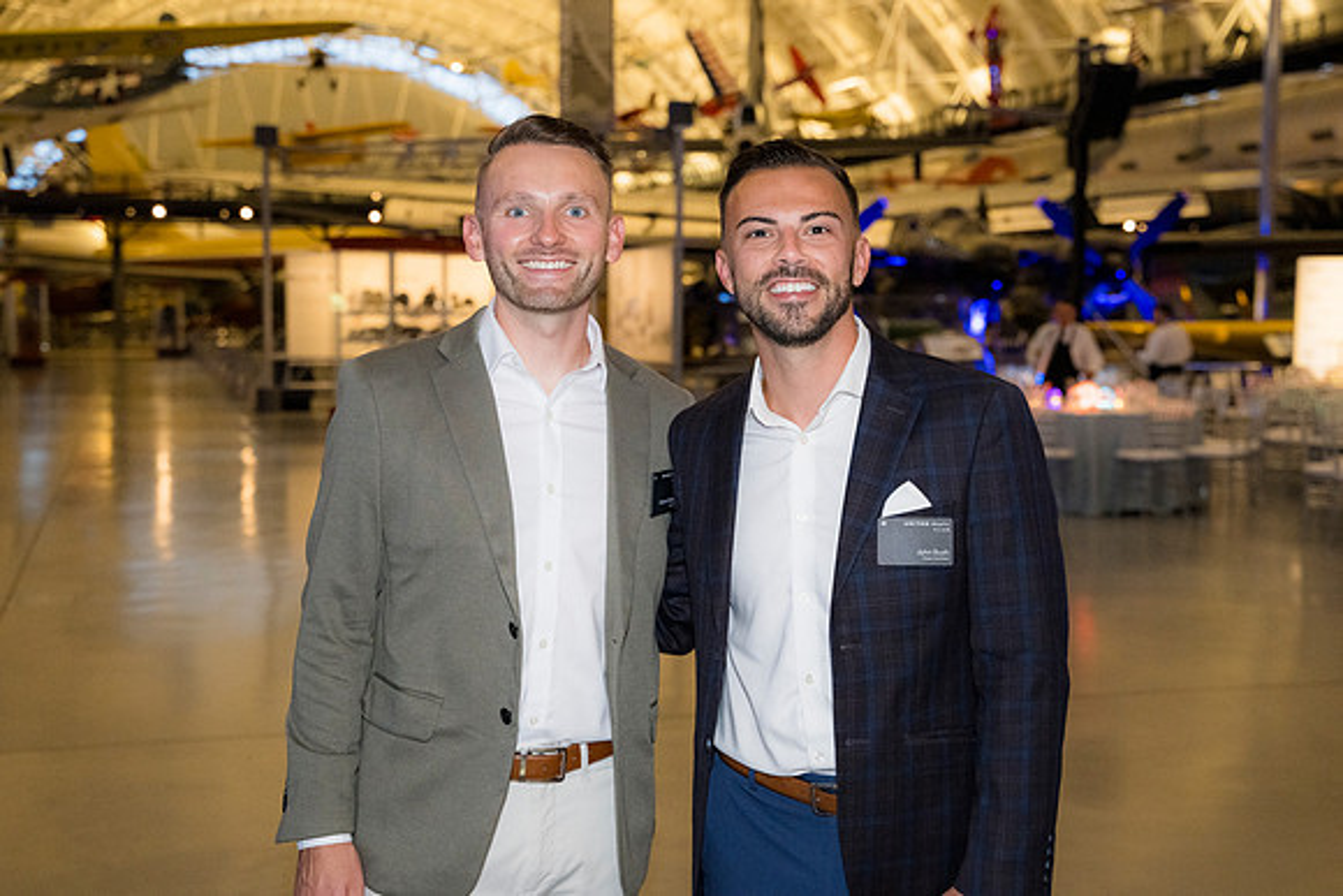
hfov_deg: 39.6
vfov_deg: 27.0
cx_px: 672
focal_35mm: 50
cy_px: 448
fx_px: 1866
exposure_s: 1/125
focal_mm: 50
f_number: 4
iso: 3200
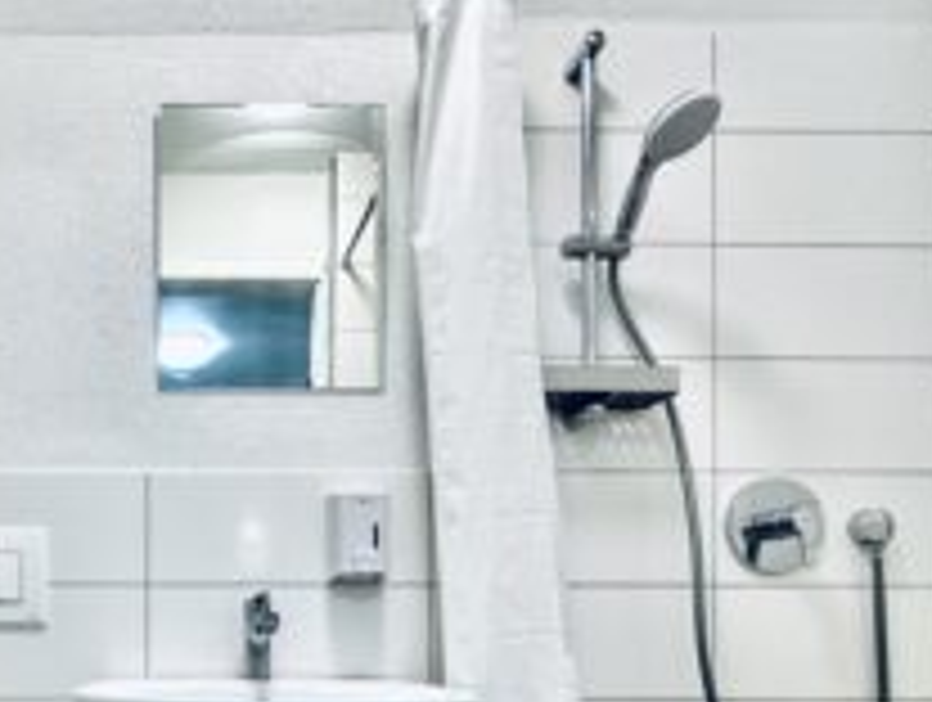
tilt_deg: -0.2
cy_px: 634
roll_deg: -0.1
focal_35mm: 27
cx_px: 198
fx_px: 728
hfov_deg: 60.4
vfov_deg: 46.4
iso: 200
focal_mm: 2.22
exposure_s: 1/100
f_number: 2.2
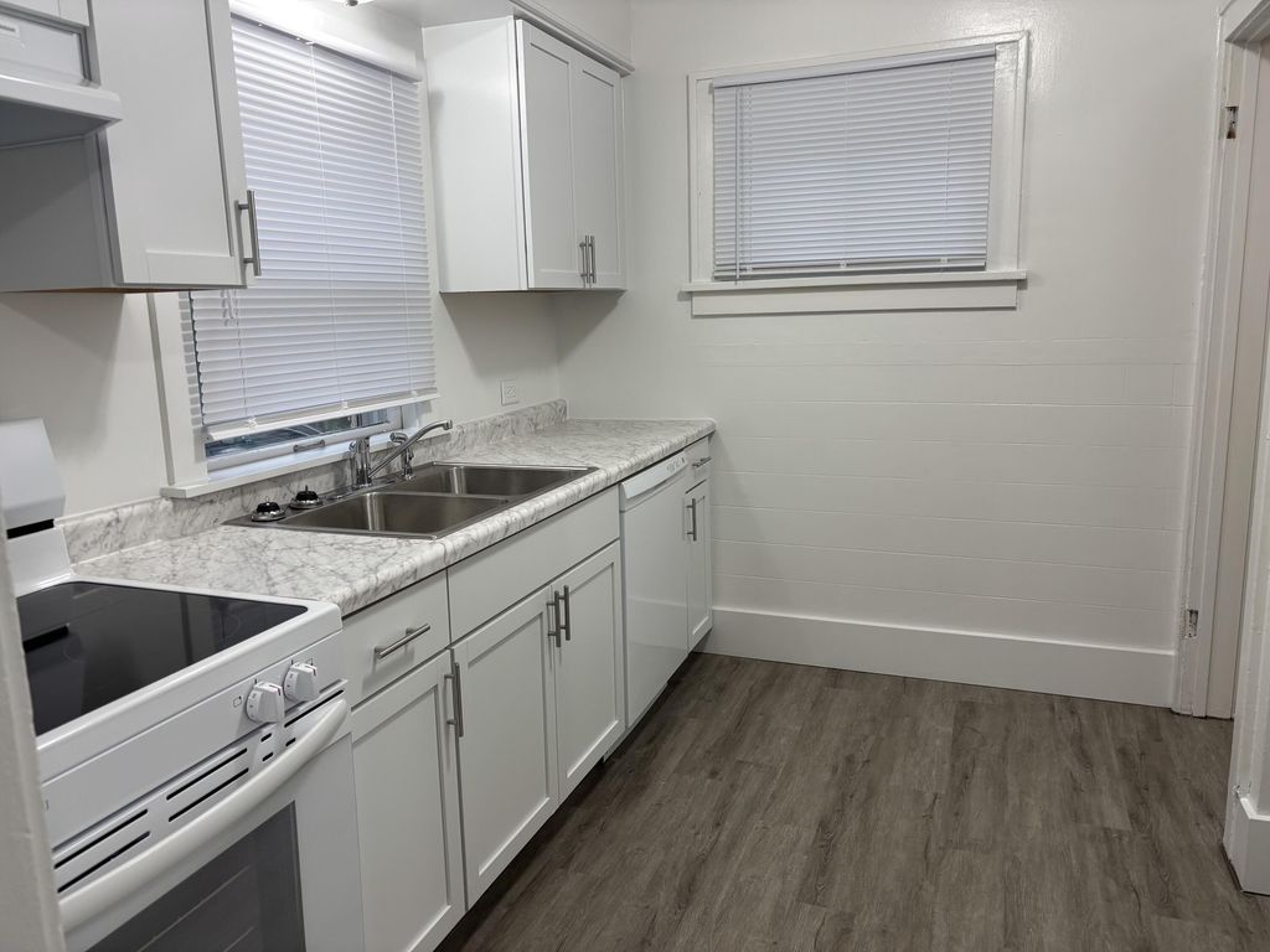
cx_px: 635
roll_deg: +0.9
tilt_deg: -9.4
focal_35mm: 26
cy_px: 476
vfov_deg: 53.1
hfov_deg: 67.3
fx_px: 954
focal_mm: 5.96
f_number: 1.6
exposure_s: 1/120
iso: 80
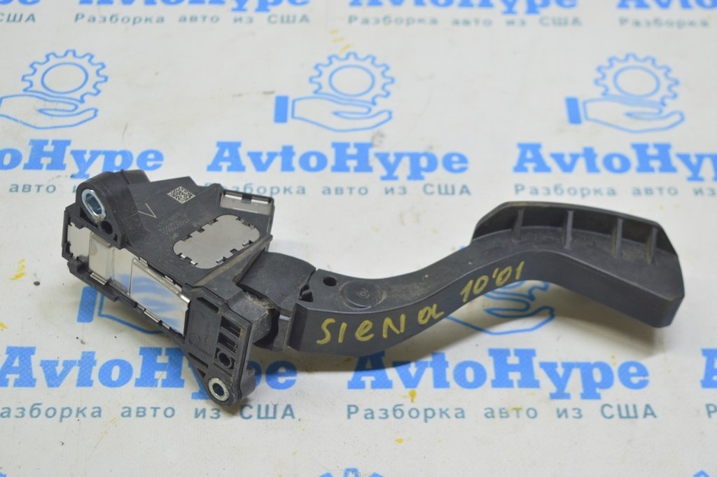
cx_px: 358
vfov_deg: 22.6
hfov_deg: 33.4
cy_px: 238
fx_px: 1194
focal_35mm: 60
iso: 400
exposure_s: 1/20
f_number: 5.6
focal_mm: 40
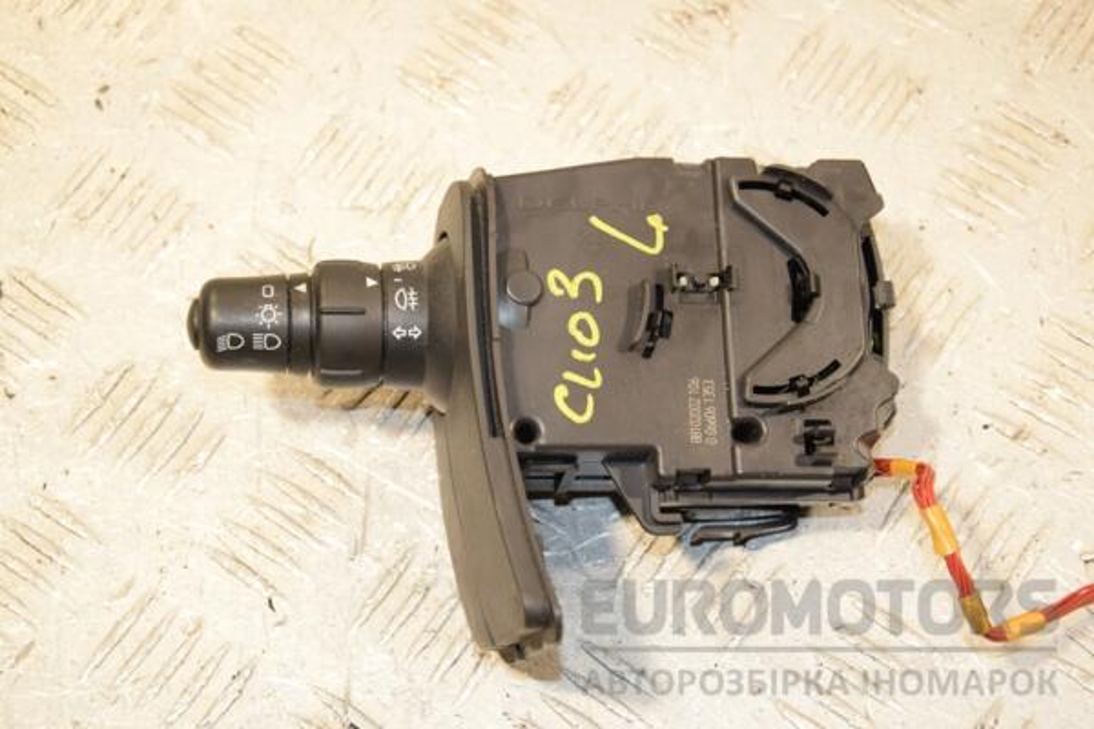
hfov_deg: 27.0
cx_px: 547
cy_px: 364
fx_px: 2279
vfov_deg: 18.2
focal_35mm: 75
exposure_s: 1/200
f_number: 7.1
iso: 800
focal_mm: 50
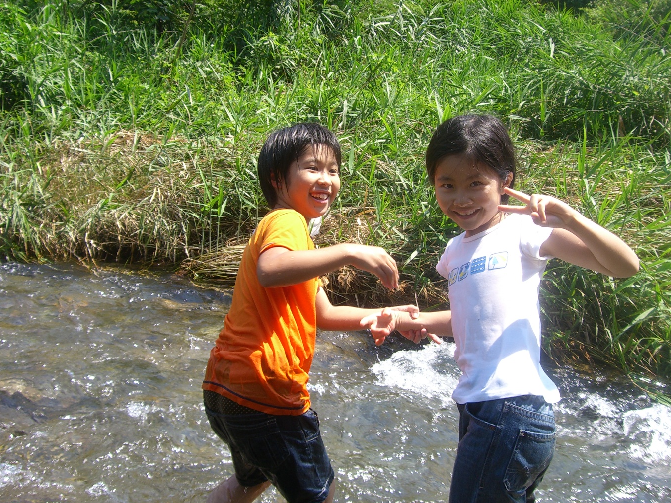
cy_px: 232
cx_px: 364
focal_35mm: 45
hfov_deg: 42.0
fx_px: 872
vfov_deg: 32.2
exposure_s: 1/200
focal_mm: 6.2
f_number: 4.3
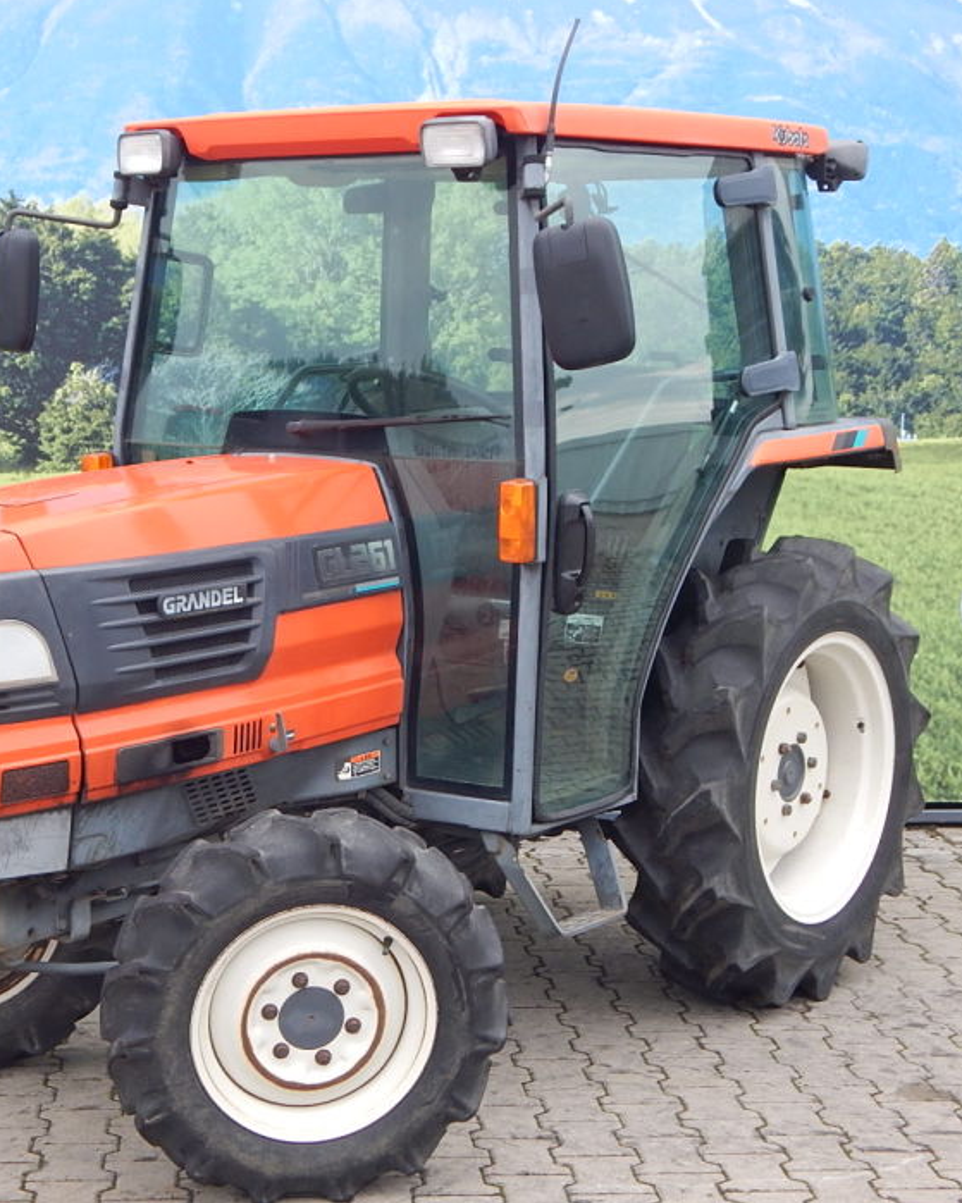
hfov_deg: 22.7
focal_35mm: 67
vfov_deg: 28.3
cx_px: 320
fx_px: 2385
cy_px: 637
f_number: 3.7
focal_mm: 8.6
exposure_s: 1/125
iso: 125
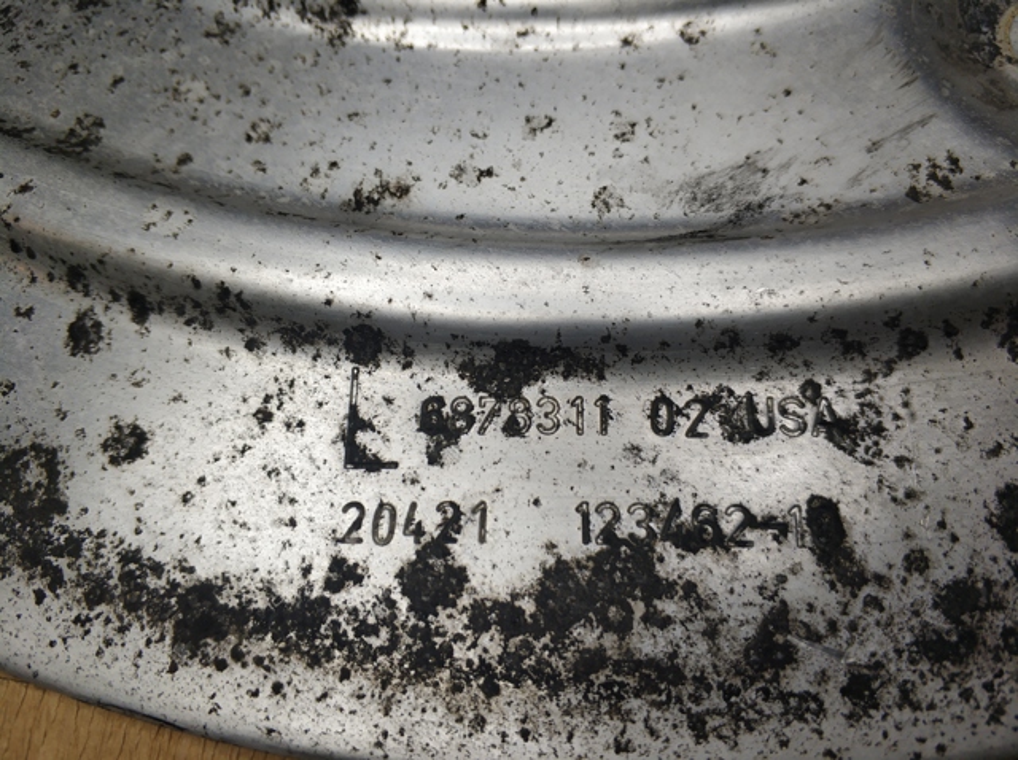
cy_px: 380
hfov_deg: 65.4
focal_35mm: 27
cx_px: 509
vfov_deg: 51.2
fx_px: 793
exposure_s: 1/100
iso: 183
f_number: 1.8
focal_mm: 3.82
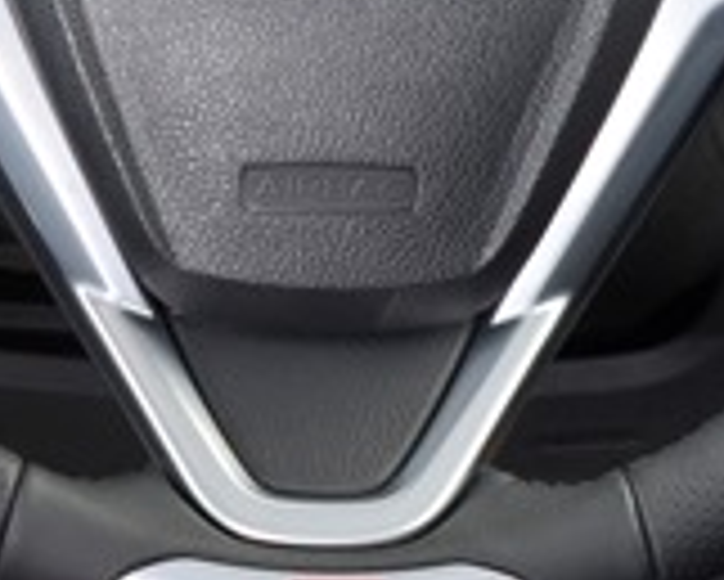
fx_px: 6668
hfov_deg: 6.2
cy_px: 321
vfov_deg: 5.0
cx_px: 94
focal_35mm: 311
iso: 320
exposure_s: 3
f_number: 16
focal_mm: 52
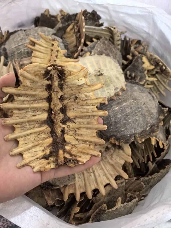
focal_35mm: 27
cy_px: 114
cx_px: 86
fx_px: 178
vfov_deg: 65.3
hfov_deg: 51.3
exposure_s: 1/100
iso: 800
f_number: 2
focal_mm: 6.35
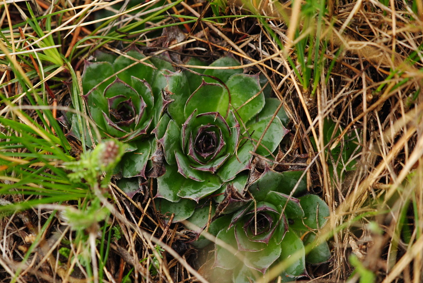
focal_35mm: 128
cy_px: 142
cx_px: 212
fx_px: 1500
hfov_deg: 16.0
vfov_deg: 10.8
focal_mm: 85
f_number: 5.6
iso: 400
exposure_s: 1/60
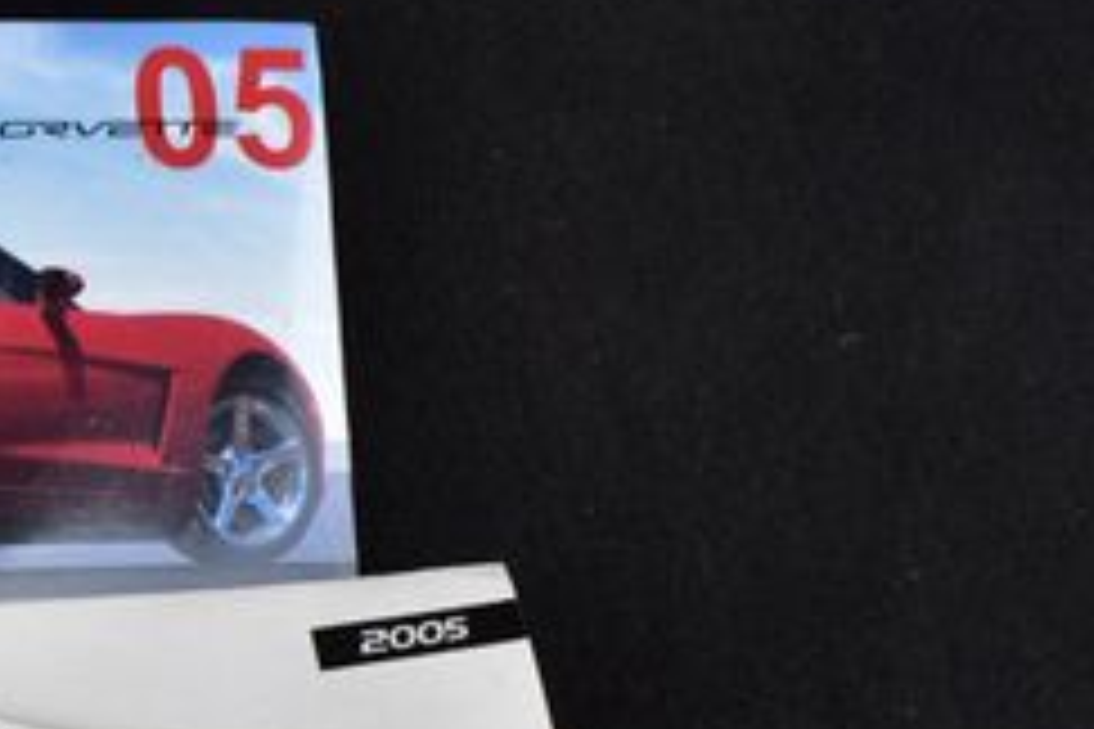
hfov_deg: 23.2
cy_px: 675
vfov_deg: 17.0
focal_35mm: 79
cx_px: -270
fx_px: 2401
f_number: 9
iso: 400
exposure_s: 1/100
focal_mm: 20
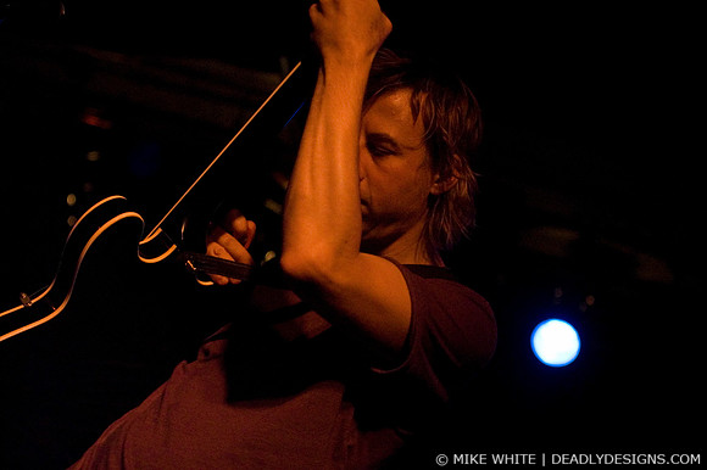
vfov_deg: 17.5
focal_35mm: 78
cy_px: 235
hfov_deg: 26.0
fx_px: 1531
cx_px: 354
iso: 1600
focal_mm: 52
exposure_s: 1/60
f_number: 2.8
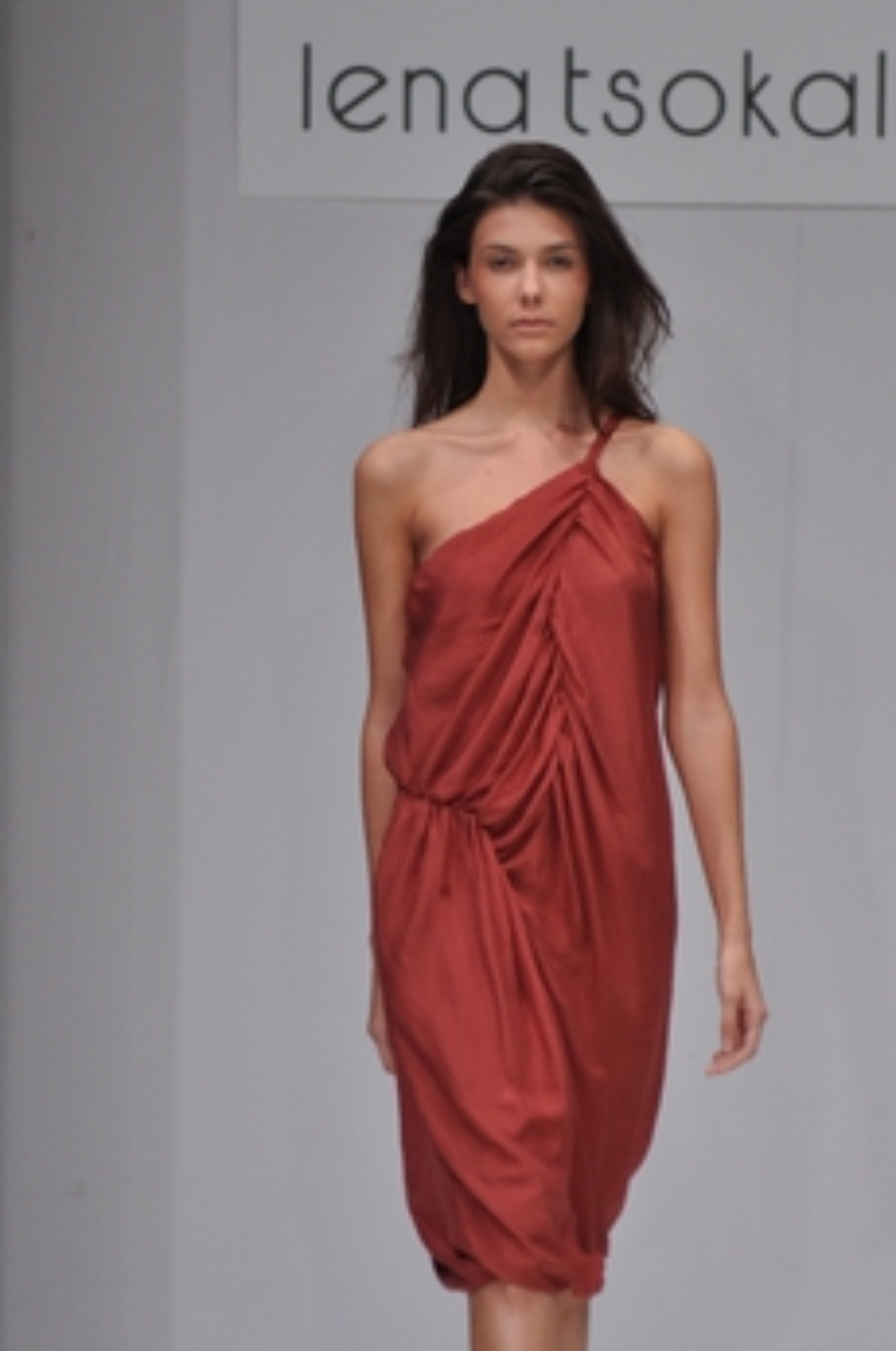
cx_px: 629
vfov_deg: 4.6
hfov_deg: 3.0
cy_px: 779
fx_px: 16866
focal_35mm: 450
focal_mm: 200
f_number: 3.5
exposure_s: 1/320
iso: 640
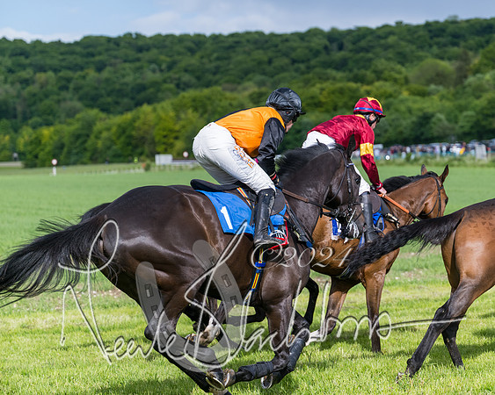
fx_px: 1897
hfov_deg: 14.9
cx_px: 297
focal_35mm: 130
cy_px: 198
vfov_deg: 11.9
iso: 400
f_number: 4
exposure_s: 1/5000
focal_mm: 115
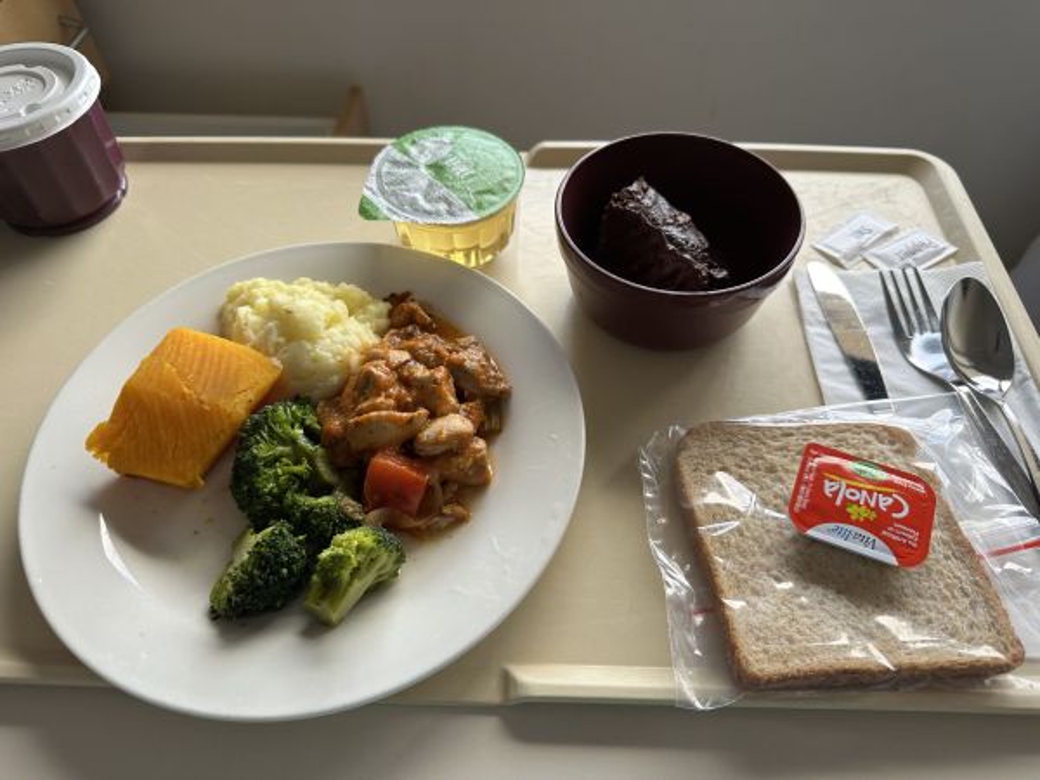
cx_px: 520
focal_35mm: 24
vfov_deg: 56.8
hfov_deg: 71.6
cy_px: 390
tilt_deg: -52.6
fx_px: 721
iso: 80
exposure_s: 1/121
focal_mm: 6.86
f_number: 1.78
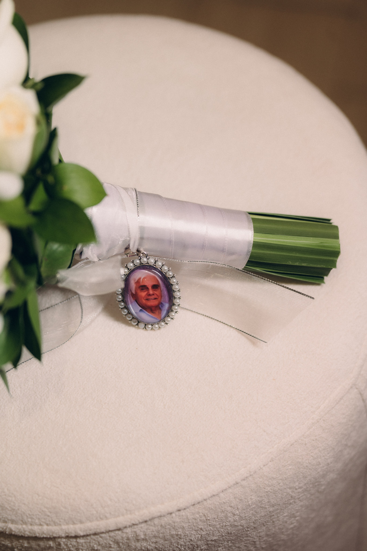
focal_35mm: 103
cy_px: 276
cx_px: 184
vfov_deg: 19.8
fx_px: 1575
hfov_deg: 13.3
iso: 100
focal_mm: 103
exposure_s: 1/200
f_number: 2.8
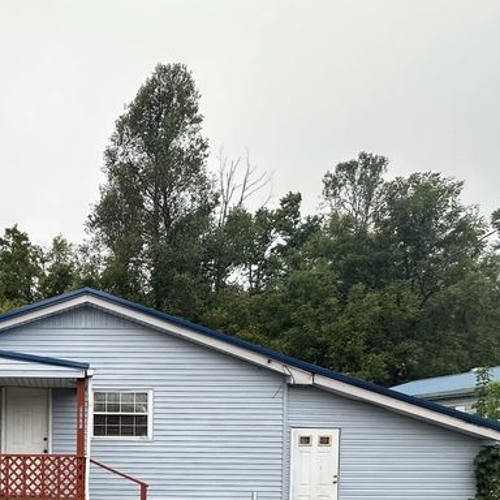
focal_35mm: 33
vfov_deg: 45.1
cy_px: 451
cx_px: 61
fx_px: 539
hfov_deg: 45.6
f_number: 2.2
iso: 40
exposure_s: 1/329
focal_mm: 2.22
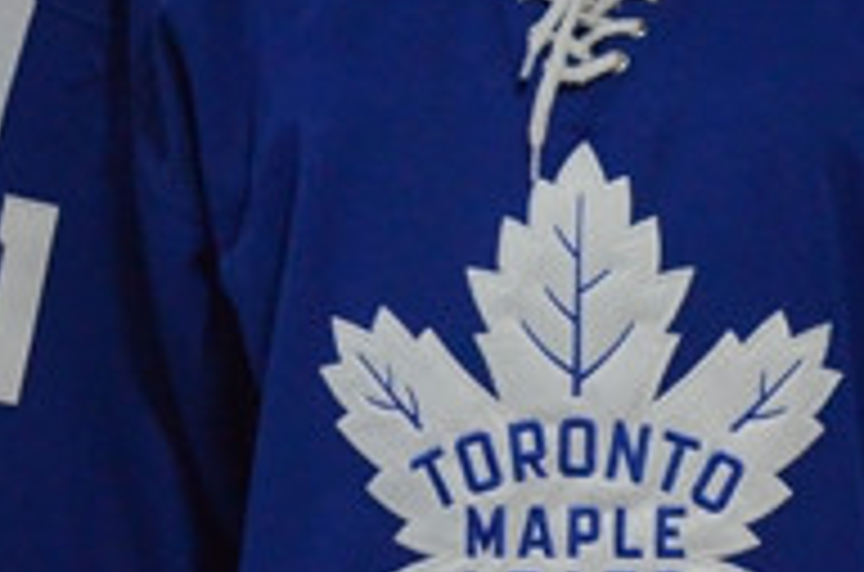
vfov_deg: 5.2
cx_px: 994
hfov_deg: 7.8
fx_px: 6296
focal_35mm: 263
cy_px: 482
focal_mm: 42
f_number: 5
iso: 4000
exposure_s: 1/100
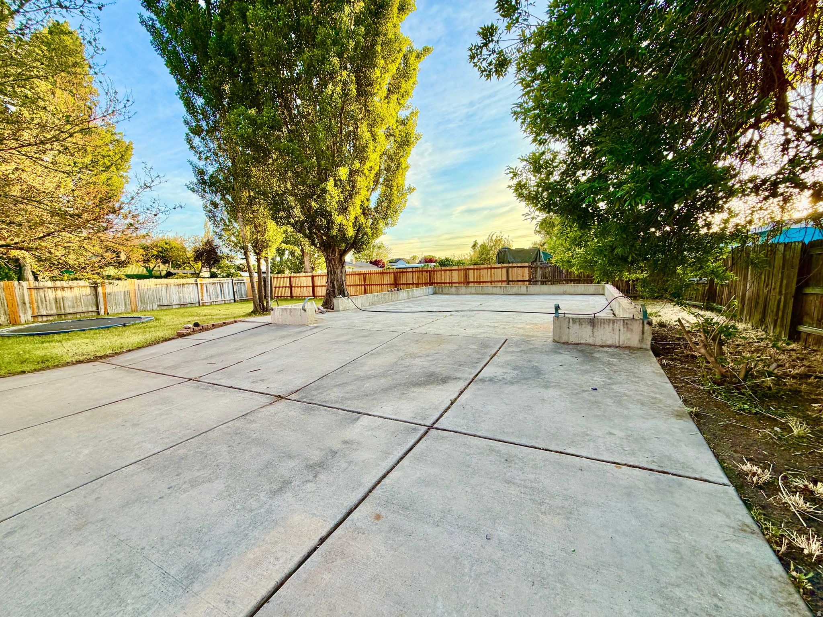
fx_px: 333
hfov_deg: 102.1
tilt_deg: -7.5
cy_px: 308
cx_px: 412
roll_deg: +1.8
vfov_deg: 85.7
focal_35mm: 14
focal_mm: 2.22
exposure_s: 1/121
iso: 64
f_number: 2.2
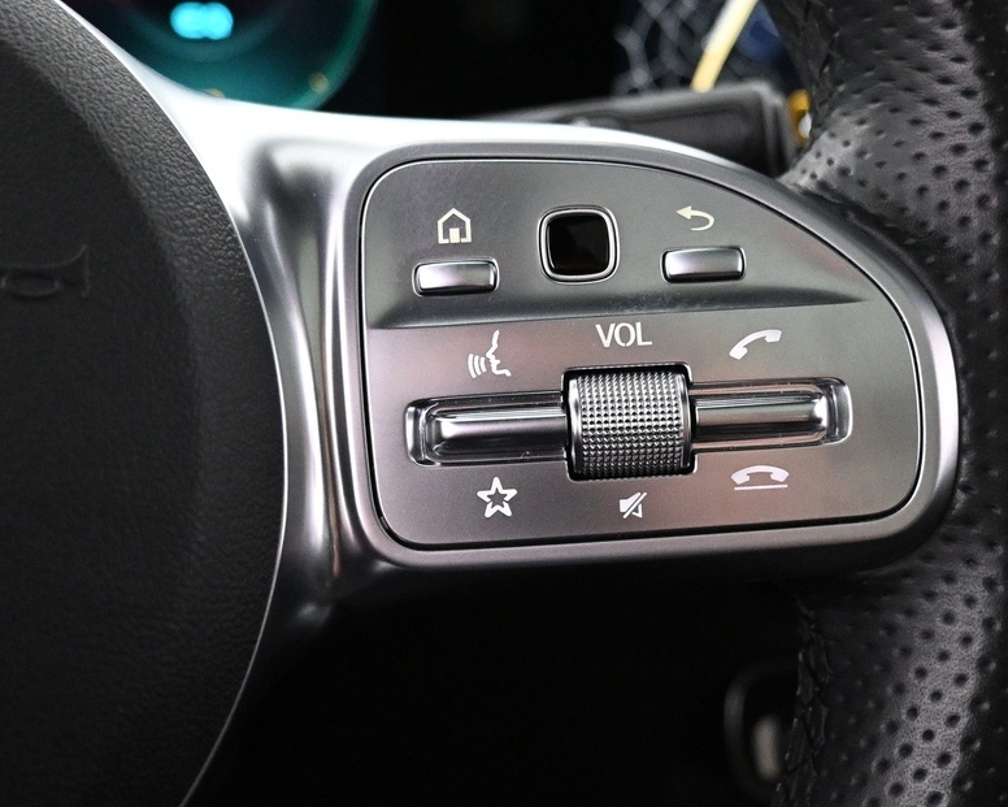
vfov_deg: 32.1
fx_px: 1402
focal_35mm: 47
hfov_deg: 39.5
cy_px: 369
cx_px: 530
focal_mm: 16
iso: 4000
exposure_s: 1/60
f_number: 3.5
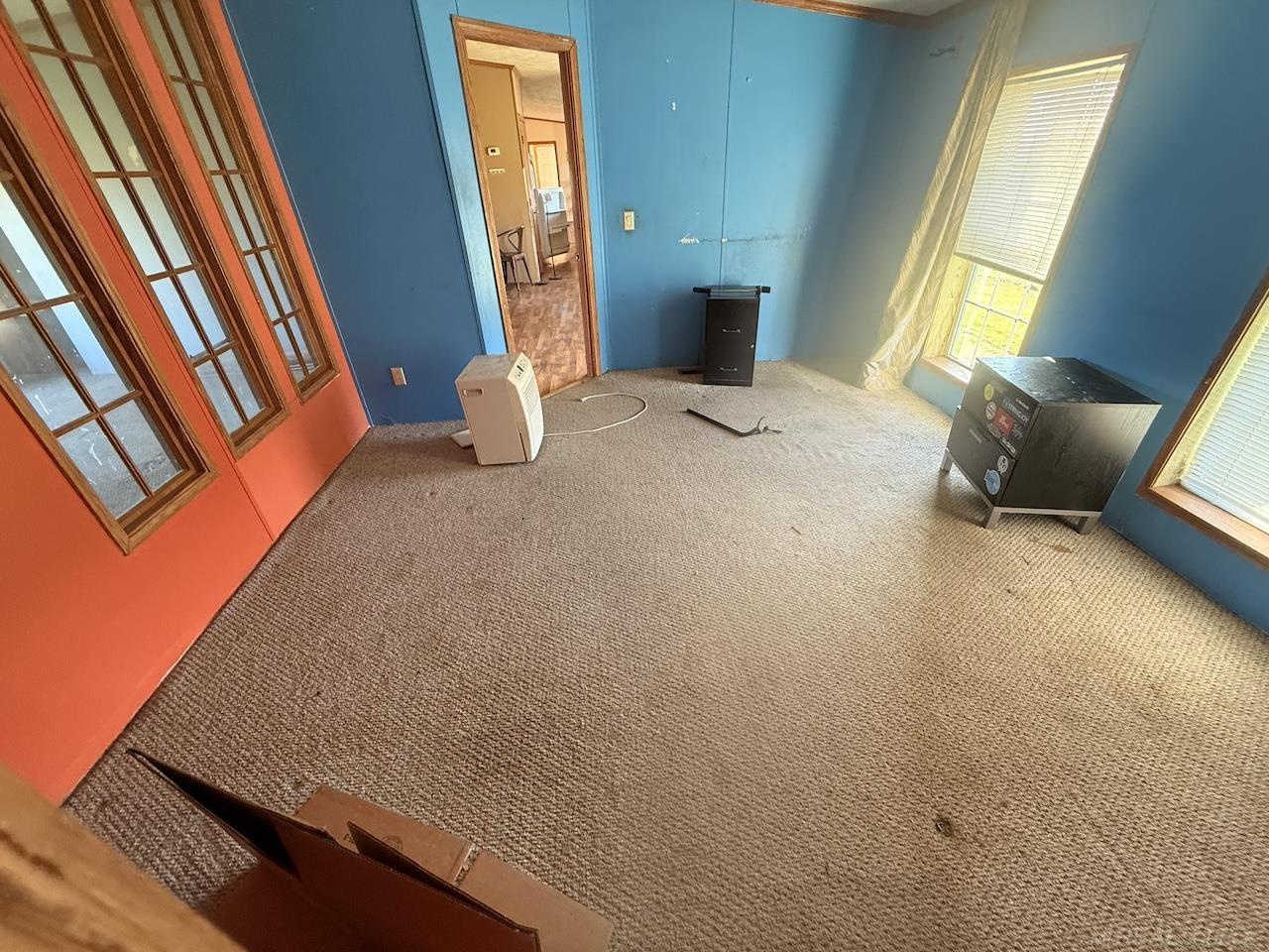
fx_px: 513
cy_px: 476
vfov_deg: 85.7
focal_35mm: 14
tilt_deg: -30.0
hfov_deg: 102.1
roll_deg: +1.9
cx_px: 634
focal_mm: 2.22
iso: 400
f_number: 2.2
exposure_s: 1/71
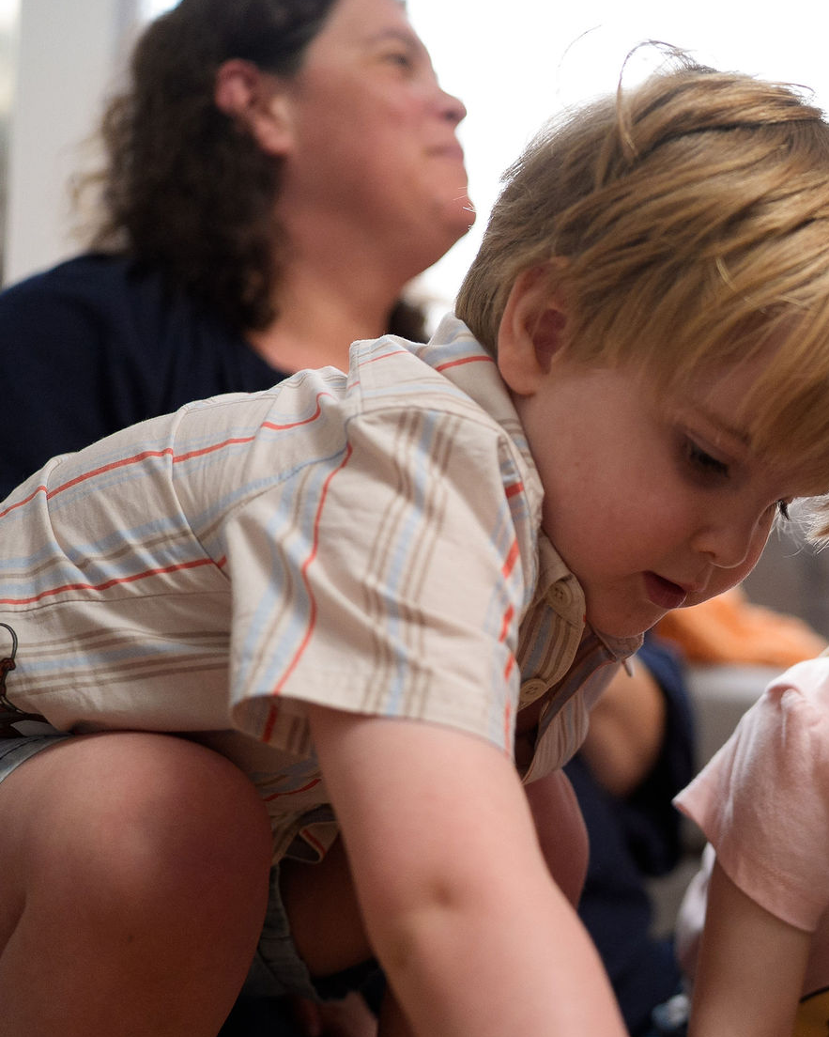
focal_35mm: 61
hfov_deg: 23.8
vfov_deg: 30.9
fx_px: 1871
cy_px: 632
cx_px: 841
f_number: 2
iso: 1250
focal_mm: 35
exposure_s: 1/200
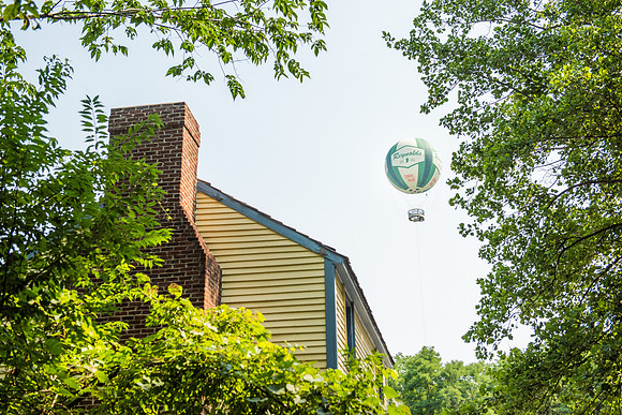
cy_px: 208
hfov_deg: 41.1
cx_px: 311
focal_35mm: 48
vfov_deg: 28.1
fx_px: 829
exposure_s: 1/4000
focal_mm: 48
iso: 500
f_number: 4
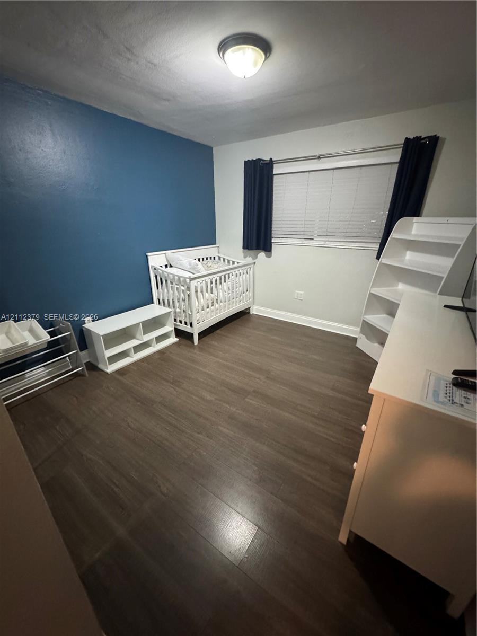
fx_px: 257
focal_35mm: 14
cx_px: 238
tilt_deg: -21.4
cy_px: 318
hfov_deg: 85.7
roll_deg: -0.1
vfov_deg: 102.1
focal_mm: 2.22
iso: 1000
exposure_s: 1/40
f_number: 2.2
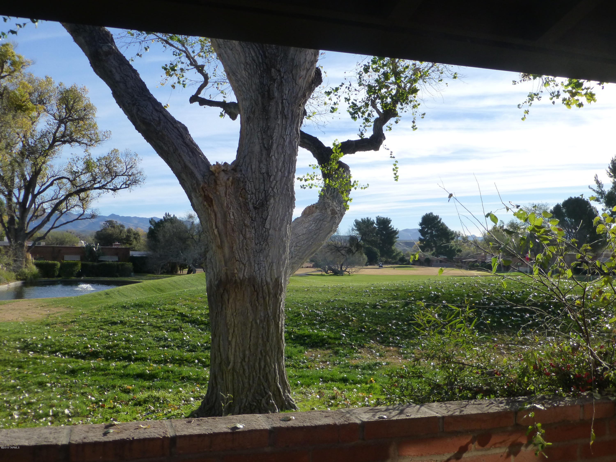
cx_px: 308
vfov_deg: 41.8
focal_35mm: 34
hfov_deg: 54.0
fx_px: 605
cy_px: 231
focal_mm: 6.1
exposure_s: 1/1300
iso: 160
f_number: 3.7
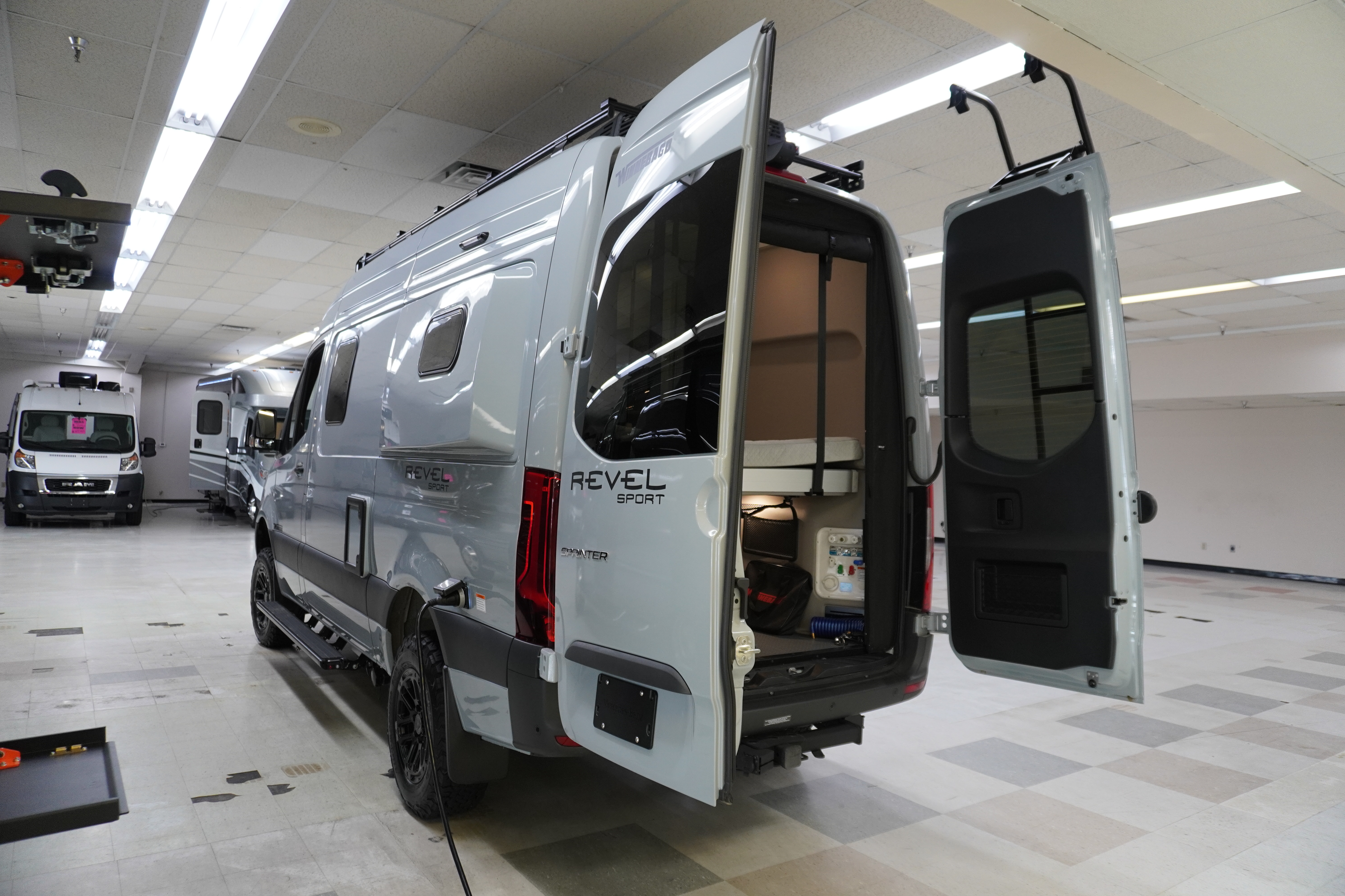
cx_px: 672
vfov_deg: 53.1
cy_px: 448
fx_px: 897
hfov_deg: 73.7
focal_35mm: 24
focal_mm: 16
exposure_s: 1/160
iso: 800
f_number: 4
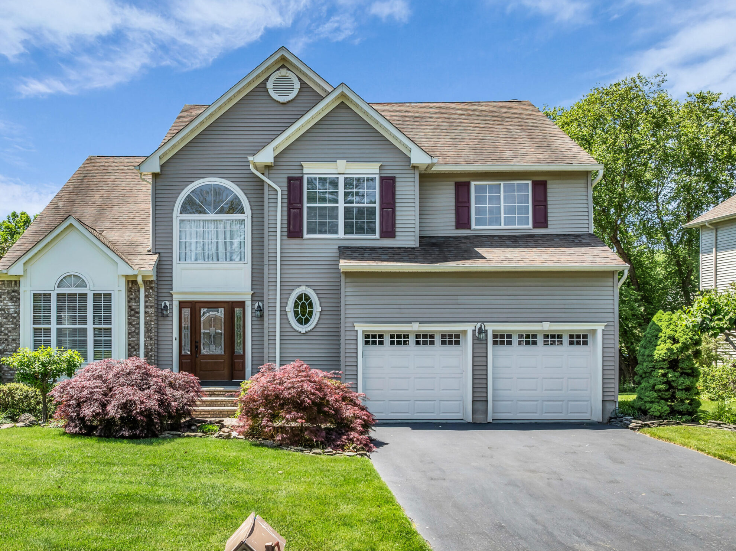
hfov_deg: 57.8
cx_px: 286
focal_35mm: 31
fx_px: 659
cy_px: 349
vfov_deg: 45.0
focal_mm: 12.29
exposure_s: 1/500
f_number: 2.8
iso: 110
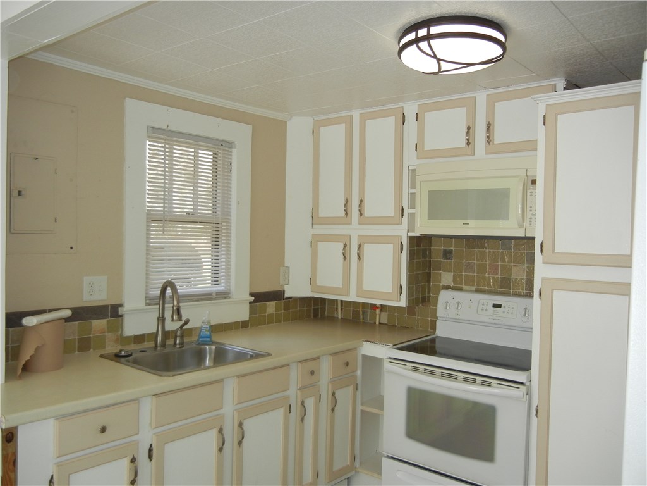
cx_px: 324
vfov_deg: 46.8
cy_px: 243
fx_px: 561
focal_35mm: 30
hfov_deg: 60.0
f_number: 3.5
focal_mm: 5.4
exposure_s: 1/76.3
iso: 160
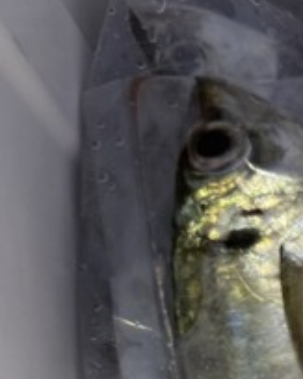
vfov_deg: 18.4
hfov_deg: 14.7
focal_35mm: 92
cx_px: 543
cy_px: 570
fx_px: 1032
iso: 200
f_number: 1.78
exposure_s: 1/121
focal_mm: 6.76
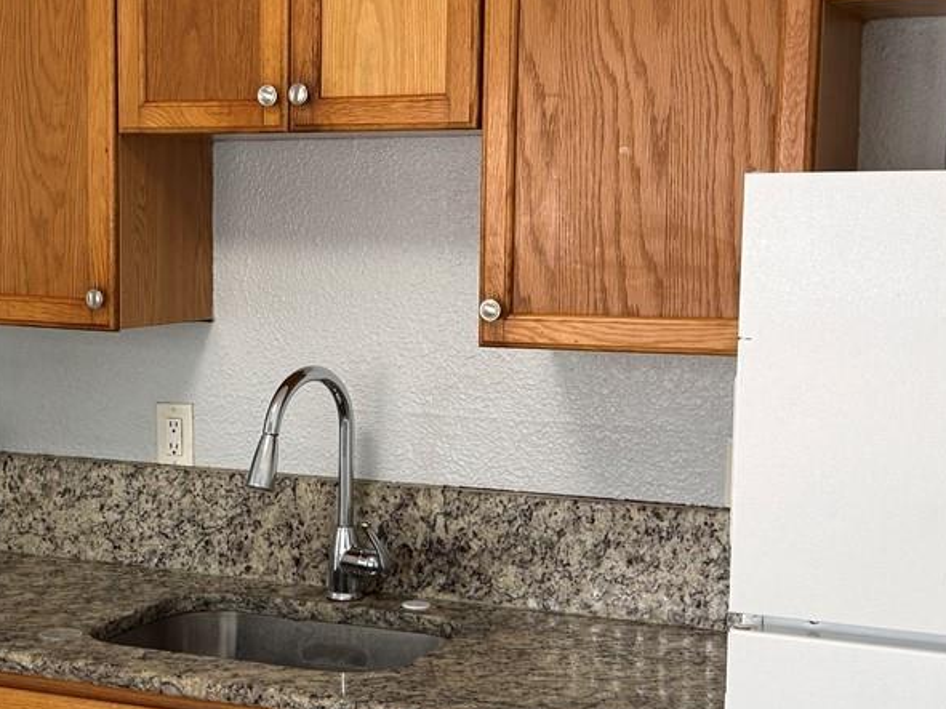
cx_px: 298
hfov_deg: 29.6
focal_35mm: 65
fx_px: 1776
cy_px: 407
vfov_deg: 22.6
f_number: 1.78
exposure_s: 1/120
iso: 160
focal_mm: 6.76
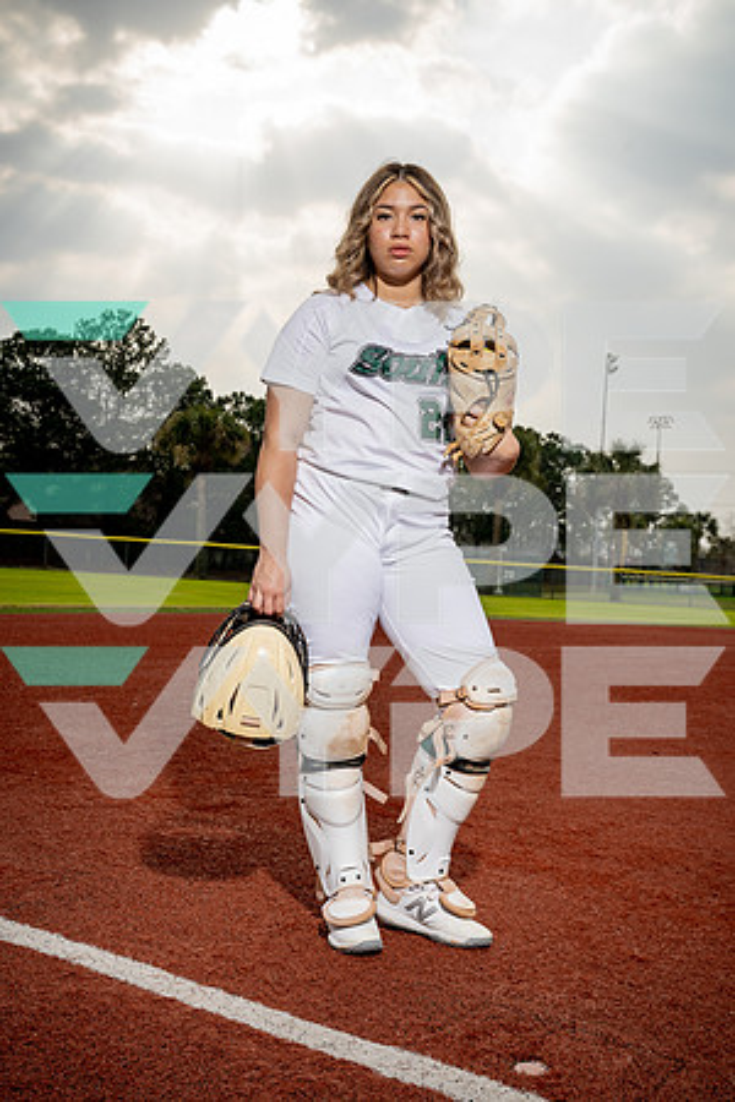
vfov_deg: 48.5
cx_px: 368
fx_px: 1225
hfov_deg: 33.4
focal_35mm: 40
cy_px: 551
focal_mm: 40
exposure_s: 1/250
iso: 100
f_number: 8
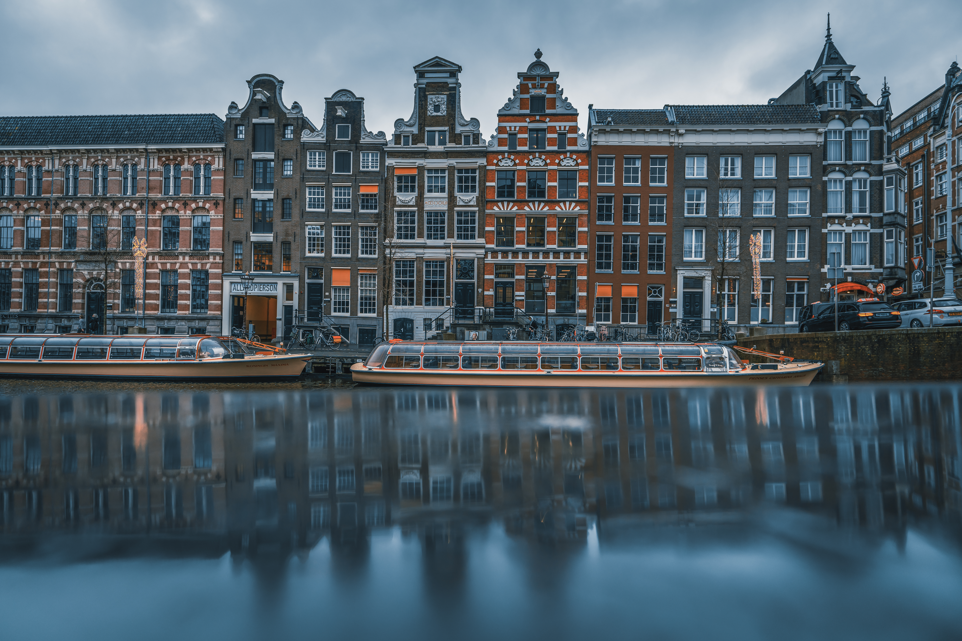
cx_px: 481
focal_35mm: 20
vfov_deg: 61.9
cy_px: 320
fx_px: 534
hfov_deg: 84.0
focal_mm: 20
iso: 100
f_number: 2.8
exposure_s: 1/250
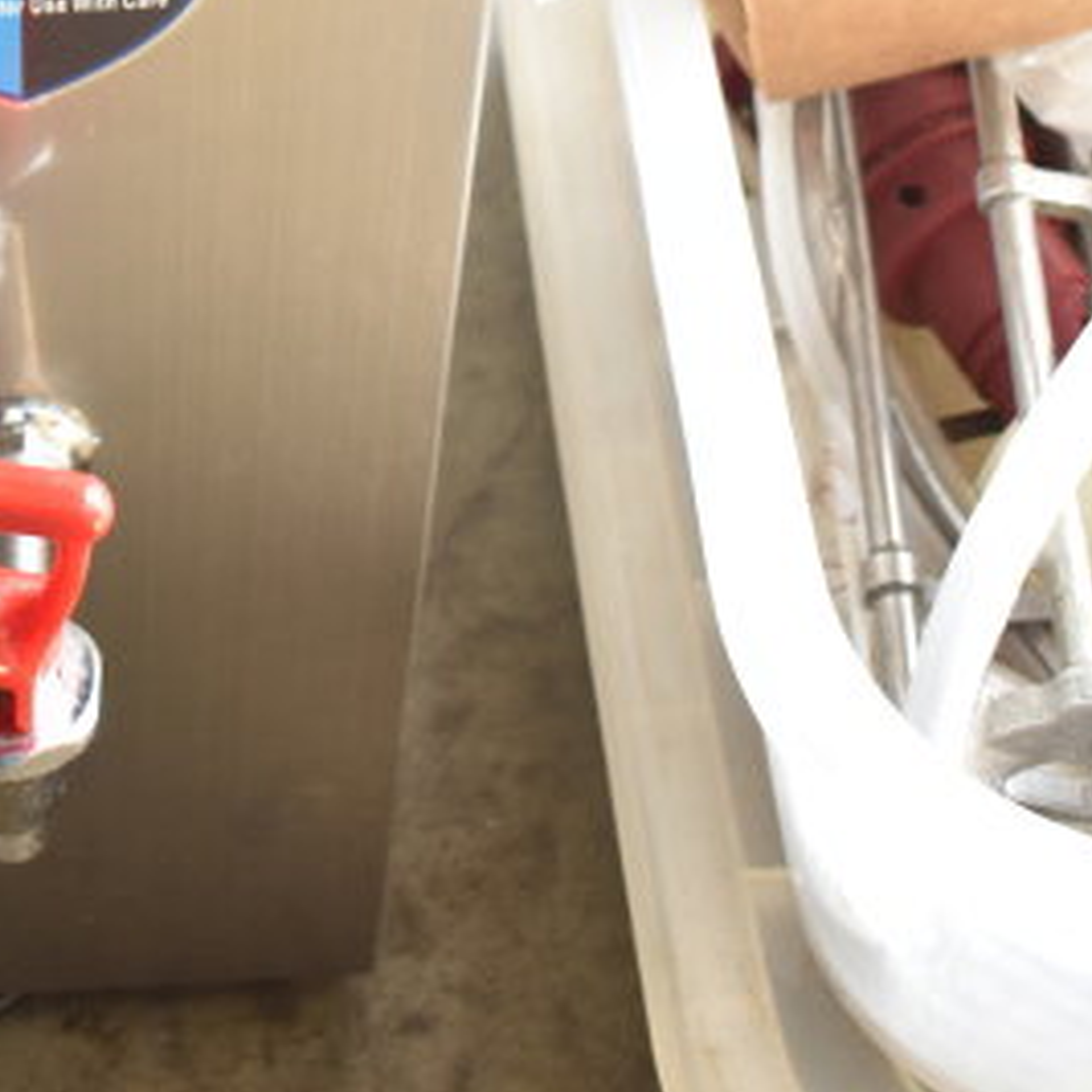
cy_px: -505
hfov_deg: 16.9
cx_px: 0
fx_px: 3585
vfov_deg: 16.0
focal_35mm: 100
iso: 200
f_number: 3.8
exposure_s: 1/40
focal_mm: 23
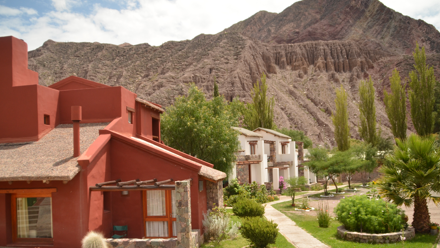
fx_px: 362
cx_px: 226
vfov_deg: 37.7
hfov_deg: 62.6
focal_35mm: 31
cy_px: 135
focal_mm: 18
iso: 400
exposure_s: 1/4000
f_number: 4.5
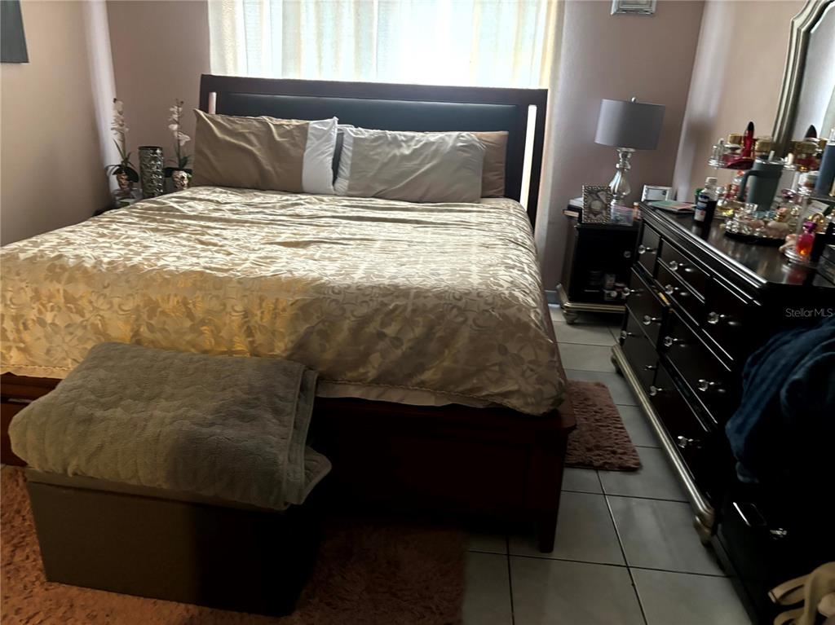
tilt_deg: -16.1
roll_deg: -1.8
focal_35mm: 26
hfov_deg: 67.3
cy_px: 312
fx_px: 627
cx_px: 418
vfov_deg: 53.0
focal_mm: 5.96
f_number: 1.6
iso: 500
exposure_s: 1/30
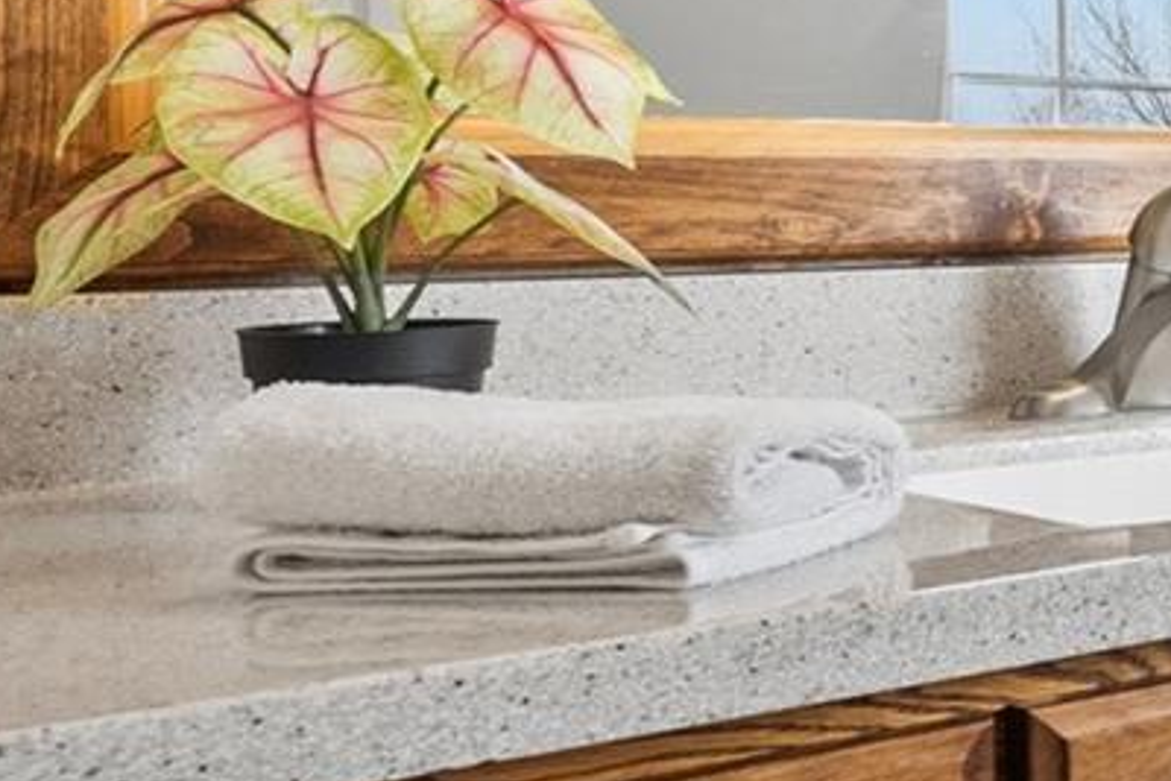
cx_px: 2117
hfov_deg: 21.0
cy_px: 161
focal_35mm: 64
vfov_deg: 21.0
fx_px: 2082
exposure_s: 1/250
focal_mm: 16
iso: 200
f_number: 8
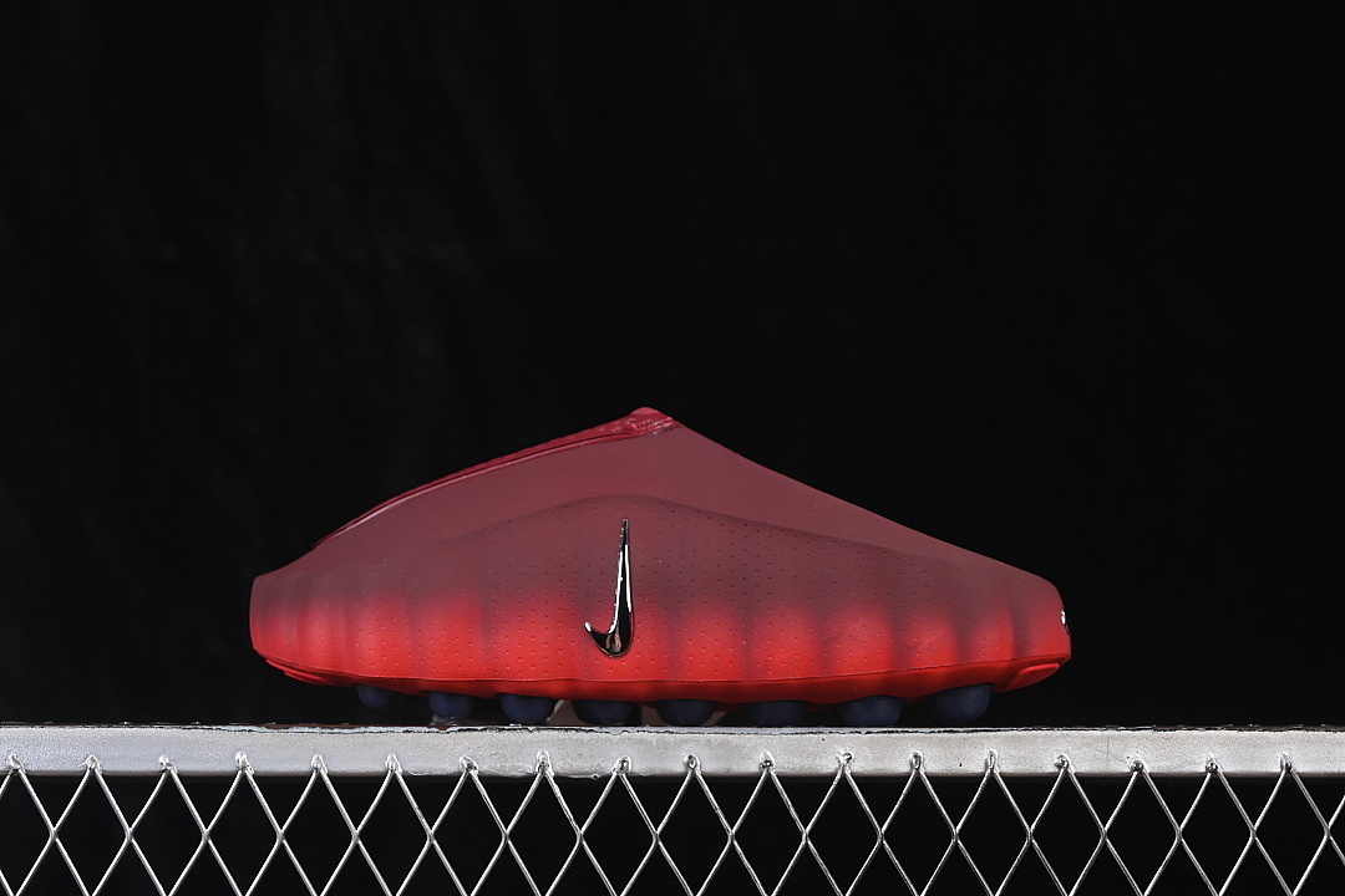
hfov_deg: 27.0
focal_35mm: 75
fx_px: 2802
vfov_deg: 18.2
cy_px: 448
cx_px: 672
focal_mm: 50
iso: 160
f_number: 7.1
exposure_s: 1/60
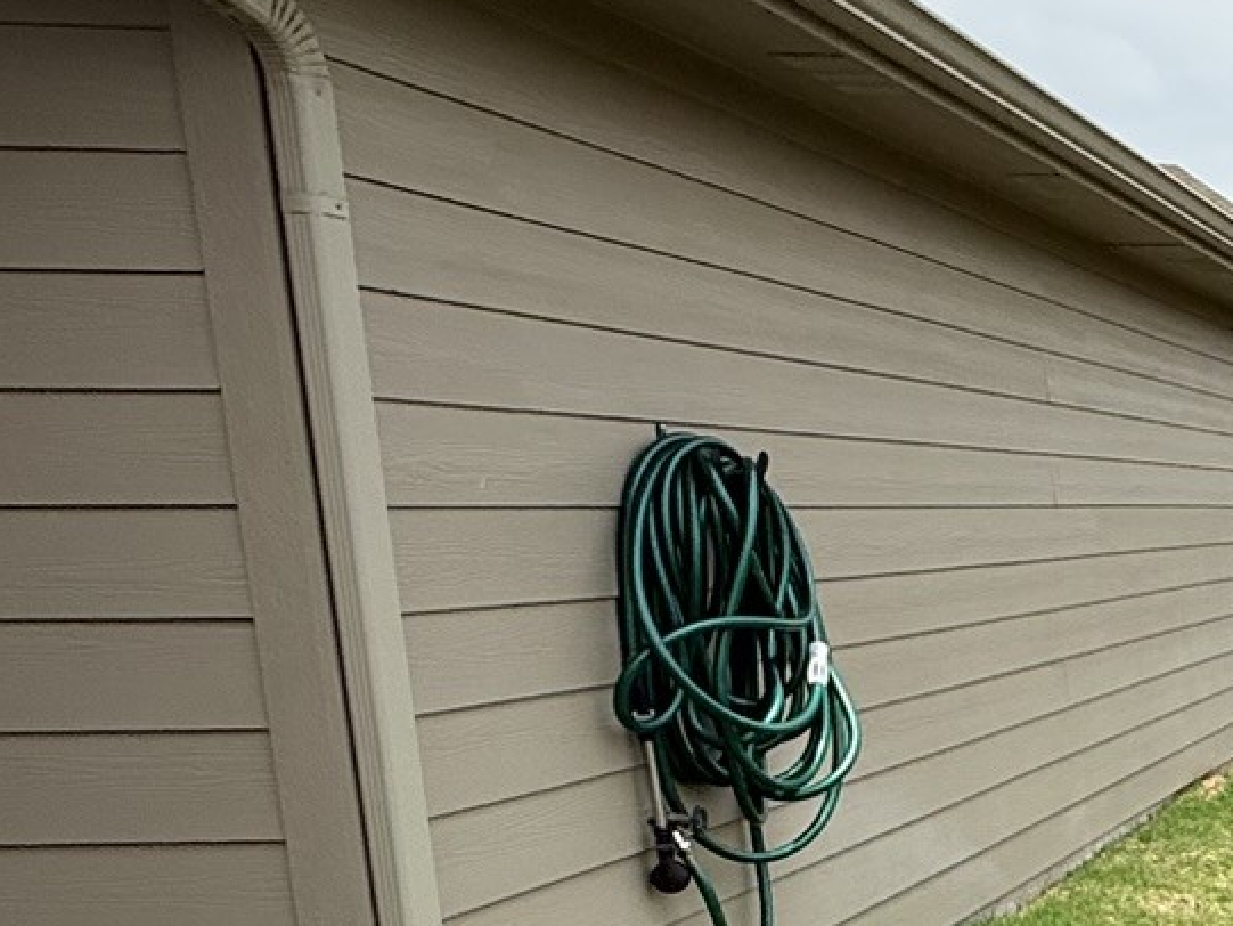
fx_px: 1888
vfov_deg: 26.7
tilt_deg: -9.9
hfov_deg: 25.9
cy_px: 821
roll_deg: -0.5
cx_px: 1887
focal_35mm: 53
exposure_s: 1/1961
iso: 50
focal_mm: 2.22
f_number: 2.2
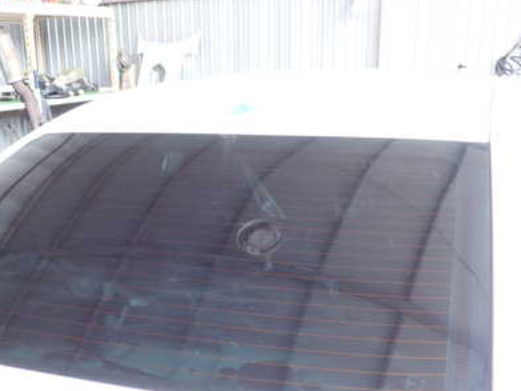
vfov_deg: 31.2
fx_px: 692
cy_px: 274
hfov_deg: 40.9
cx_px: 185
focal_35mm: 46
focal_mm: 5.4
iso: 200
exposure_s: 1/60
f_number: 2.3
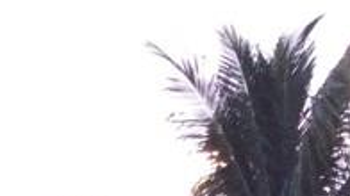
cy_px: 679
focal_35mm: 182
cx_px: -386
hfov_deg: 10.7
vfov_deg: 6.0
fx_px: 1688
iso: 50
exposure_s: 1/60
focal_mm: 3.3
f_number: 2.4
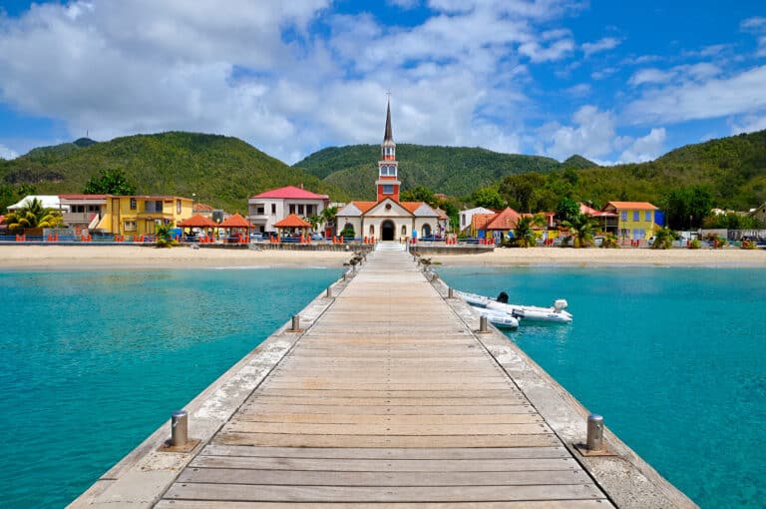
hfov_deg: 73.8
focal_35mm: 24
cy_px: 254
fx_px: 510
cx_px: 383
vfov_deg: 53.0
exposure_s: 1/400
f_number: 10
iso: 200
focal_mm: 16
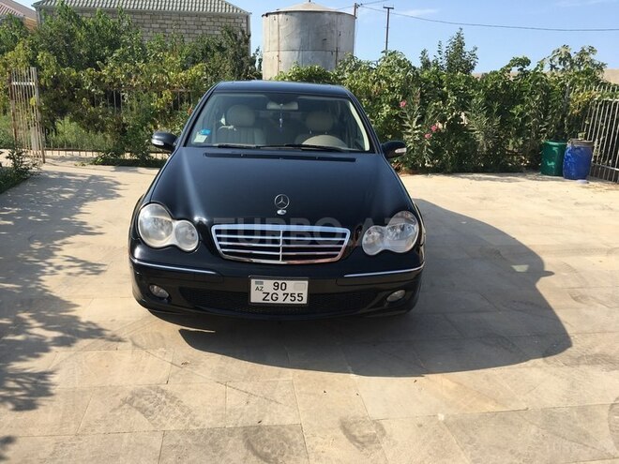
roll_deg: -2.0
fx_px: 519
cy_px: 232
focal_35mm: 29
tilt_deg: -14.8
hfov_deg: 61.7
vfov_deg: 48.2
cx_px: 310
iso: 25
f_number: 2.2
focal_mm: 4.15
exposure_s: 1/916
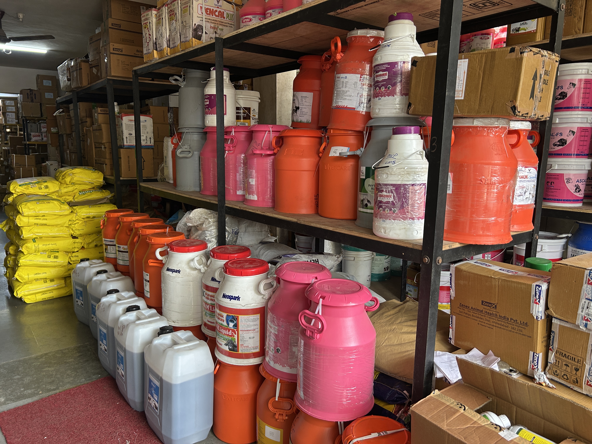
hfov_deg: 67.3
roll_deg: -0.5
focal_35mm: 26
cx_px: 296
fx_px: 445
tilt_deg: -10.1
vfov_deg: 53.1
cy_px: 222
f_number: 1.5
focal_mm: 5.7
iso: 100
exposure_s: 1/121
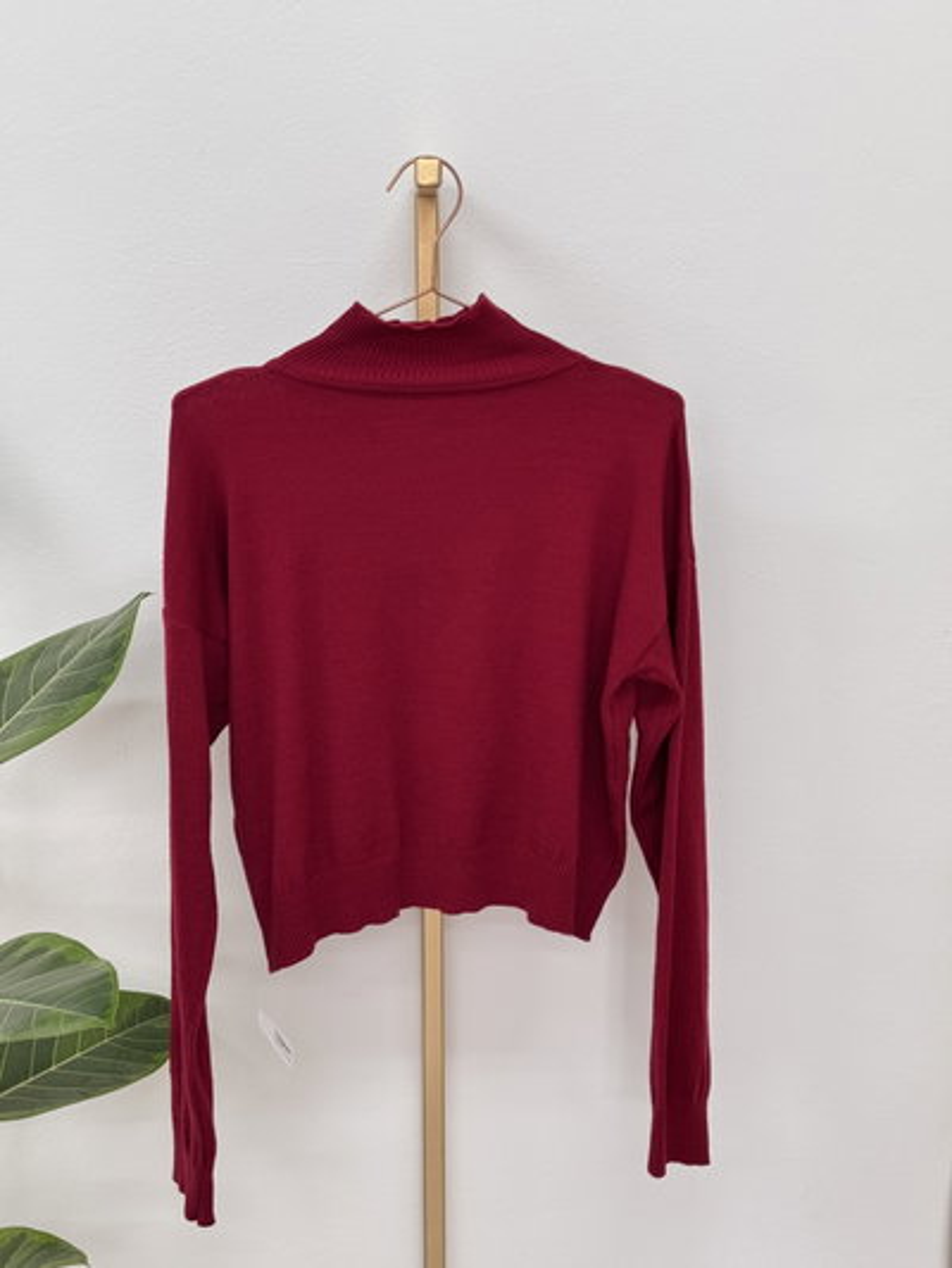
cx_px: 476
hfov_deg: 30.3
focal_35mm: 48
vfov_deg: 39.6
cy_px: 634
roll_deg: +1.5
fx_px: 1759
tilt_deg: -12.2
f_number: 1.78
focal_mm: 6.76
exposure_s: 1/50
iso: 100
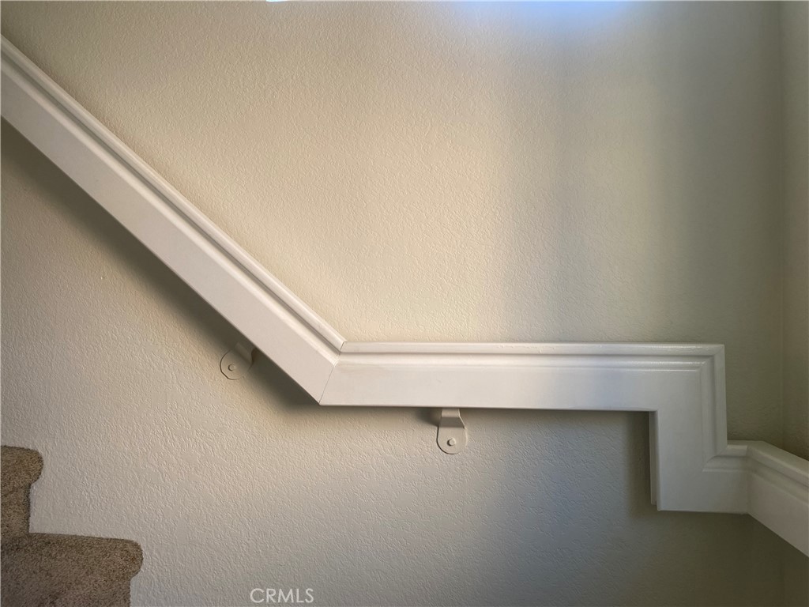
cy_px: 304
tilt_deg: +3.3
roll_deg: +0.8
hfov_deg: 67.3
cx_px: 404
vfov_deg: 53.1
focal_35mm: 26
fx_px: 608
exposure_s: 1/122
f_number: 1.8
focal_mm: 4.25
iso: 50
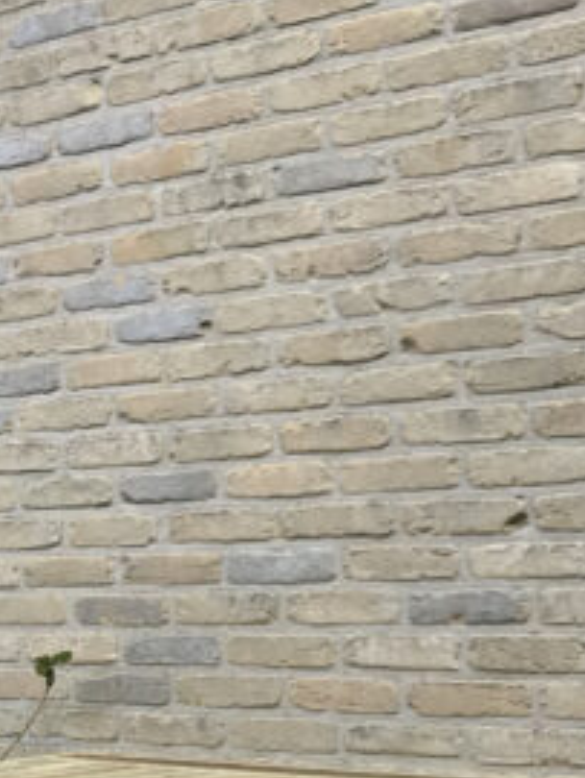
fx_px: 2385
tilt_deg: +0.0
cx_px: -210
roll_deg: +2.4
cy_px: 614
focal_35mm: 106
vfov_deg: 18.4
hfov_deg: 13.4
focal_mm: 3.99
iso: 20
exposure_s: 1/1008
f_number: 1.8
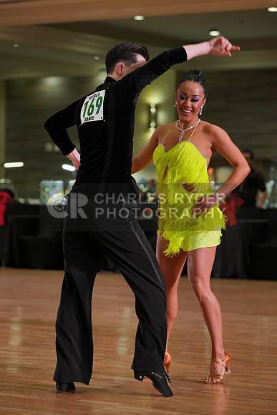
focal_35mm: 118
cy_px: 208
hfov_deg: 11.6
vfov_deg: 17.3
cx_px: 138
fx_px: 1361
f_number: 4
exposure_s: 1/400
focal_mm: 118
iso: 1250
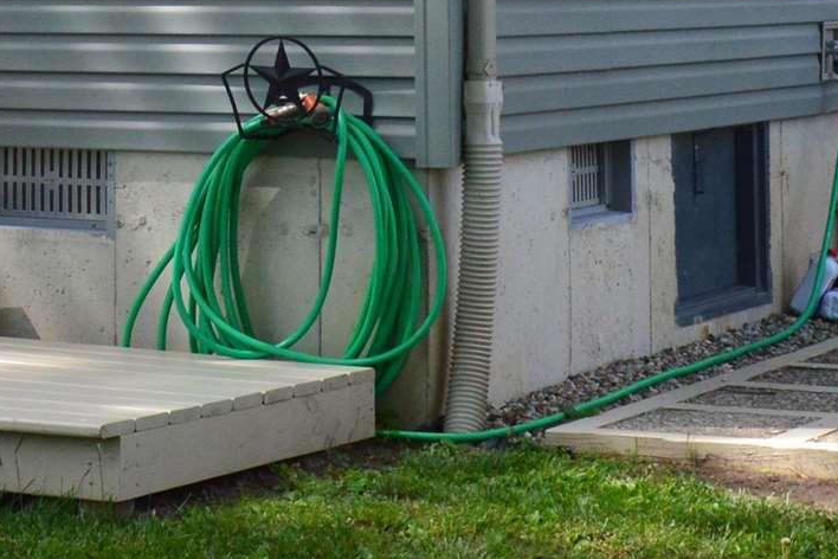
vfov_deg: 10.2
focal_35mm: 130
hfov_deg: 15.5
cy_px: -285
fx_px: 3026
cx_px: 51
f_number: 10
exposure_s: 1/250
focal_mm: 20
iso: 400
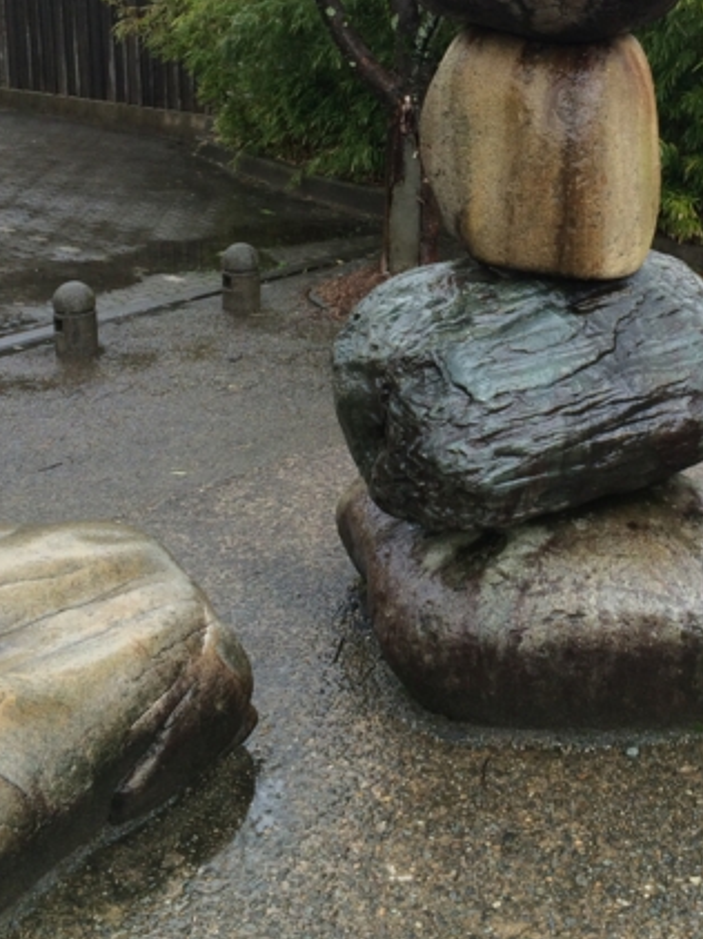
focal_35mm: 55
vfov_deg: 34.1
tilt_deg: -13.0
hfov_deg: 26.2
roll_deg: +0.6
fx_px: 1491
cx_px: 527
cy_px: 218
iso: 50
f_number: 2.2
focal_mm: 4.15
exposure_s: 1/120
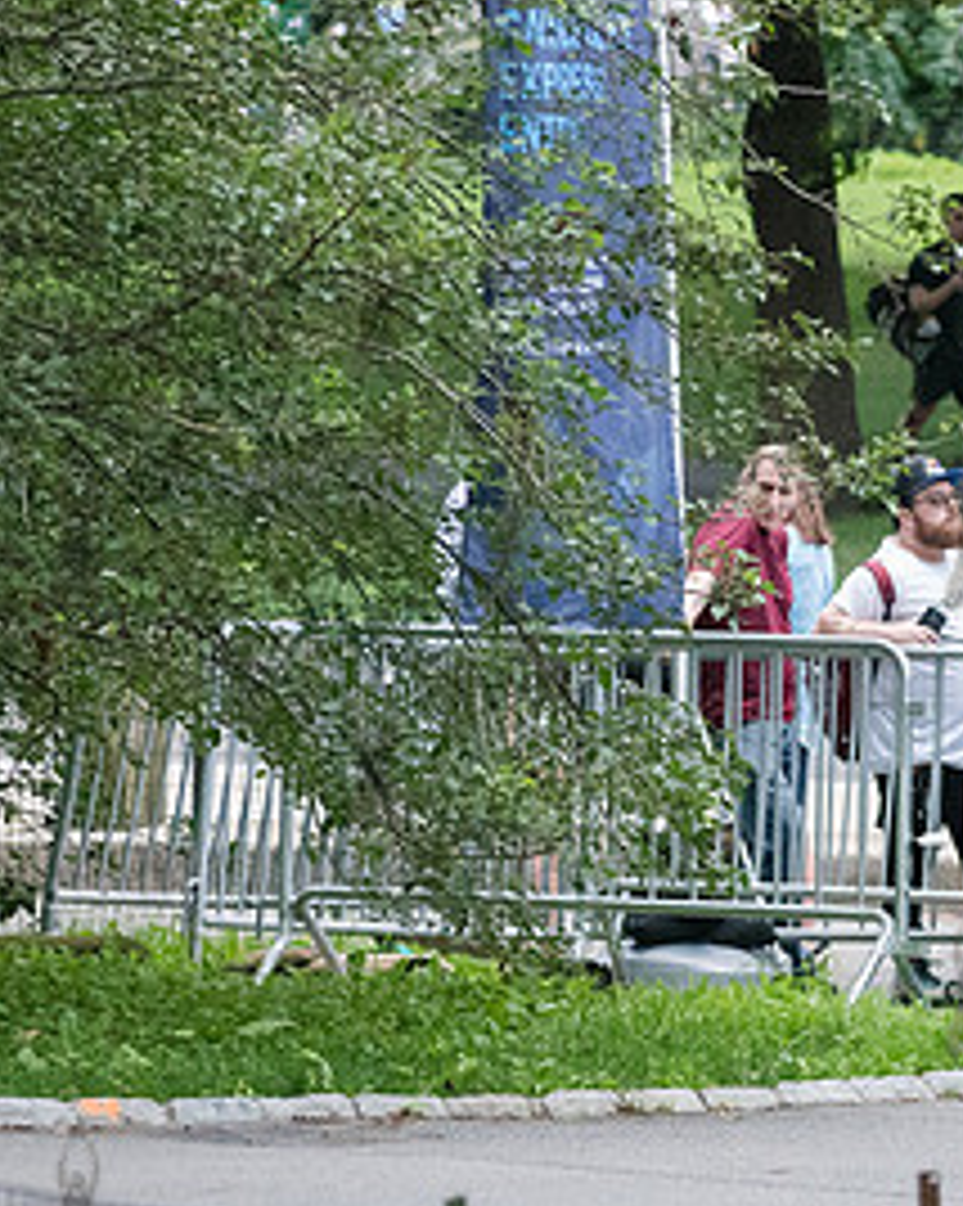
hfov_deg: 4.2
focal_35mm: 372
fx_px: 13268
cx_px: 1009
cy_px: 652
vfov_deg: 5.2
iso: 6400
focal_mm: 145
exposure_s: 1/2000
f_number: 4
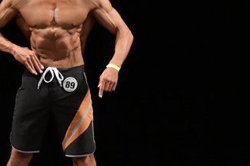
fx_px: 5009
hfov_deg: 2.9
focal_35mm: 722
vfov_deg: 1.9
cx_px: 44
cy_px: 70
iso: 3200
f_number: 5.6
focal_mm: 200
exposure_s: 1/400
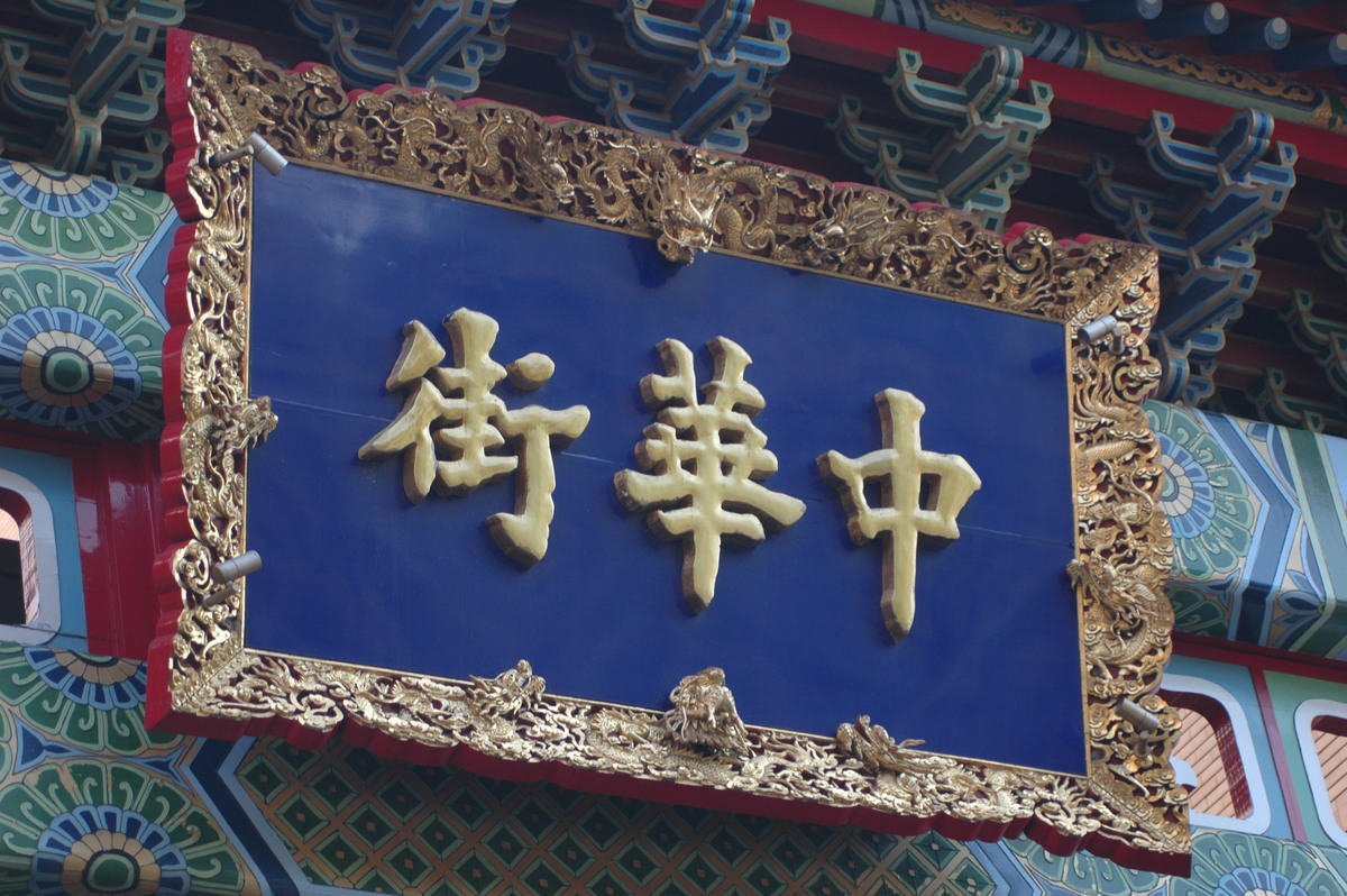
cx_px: 674
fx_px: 4486
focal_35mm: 120
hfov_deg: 17.1
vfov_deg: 11.4
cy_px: 448
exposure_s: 1/100
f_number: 5.6
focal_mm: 80
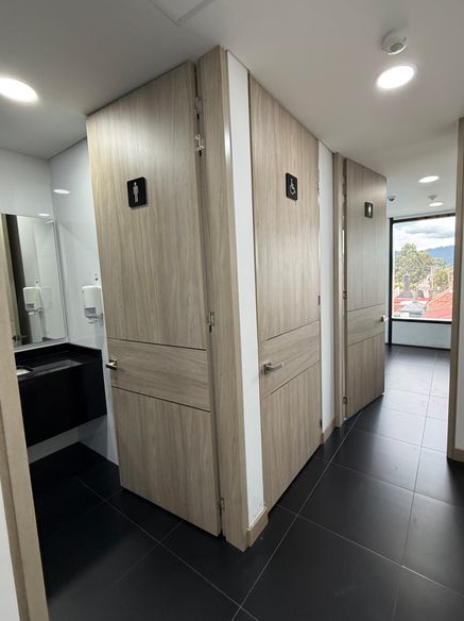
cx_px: 258
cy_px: 307
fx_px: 286
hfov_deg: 77.7
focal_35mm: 16
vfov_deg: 94.5
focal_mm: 2.22
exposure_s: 1/120
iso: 250
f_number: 2.2
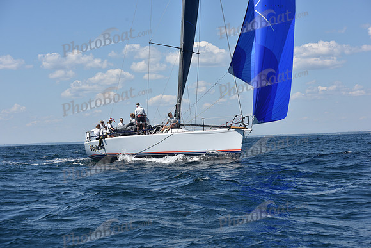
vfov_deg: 19.5
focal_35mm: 70
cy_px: 124
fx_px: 722
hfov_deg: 28.8
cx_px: 186
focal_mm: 70
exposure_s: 1/1000
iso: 200
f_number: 8
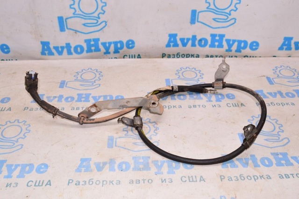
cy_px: 100
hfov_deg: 53.2
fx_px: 299
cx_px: 150
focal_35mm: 36
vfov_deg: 36.8
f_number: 8
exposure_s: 1/125
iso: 1600
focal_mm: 24
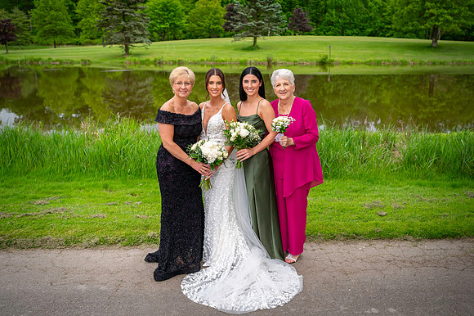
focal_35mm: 35
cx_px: 256
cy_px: 137
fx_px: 459
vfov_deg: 37.9
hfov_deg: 54.6
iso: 640
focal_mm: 29
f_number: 3.2
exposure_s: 1/3200
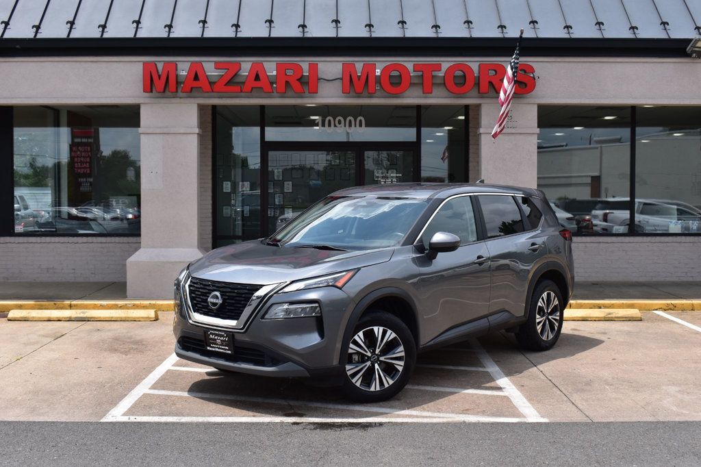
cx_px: 350
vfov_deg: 29.8
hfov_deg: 43.6
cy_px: 234
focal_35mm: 45
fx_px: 876
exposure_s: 1/500
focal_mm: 30
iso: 360
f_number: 11
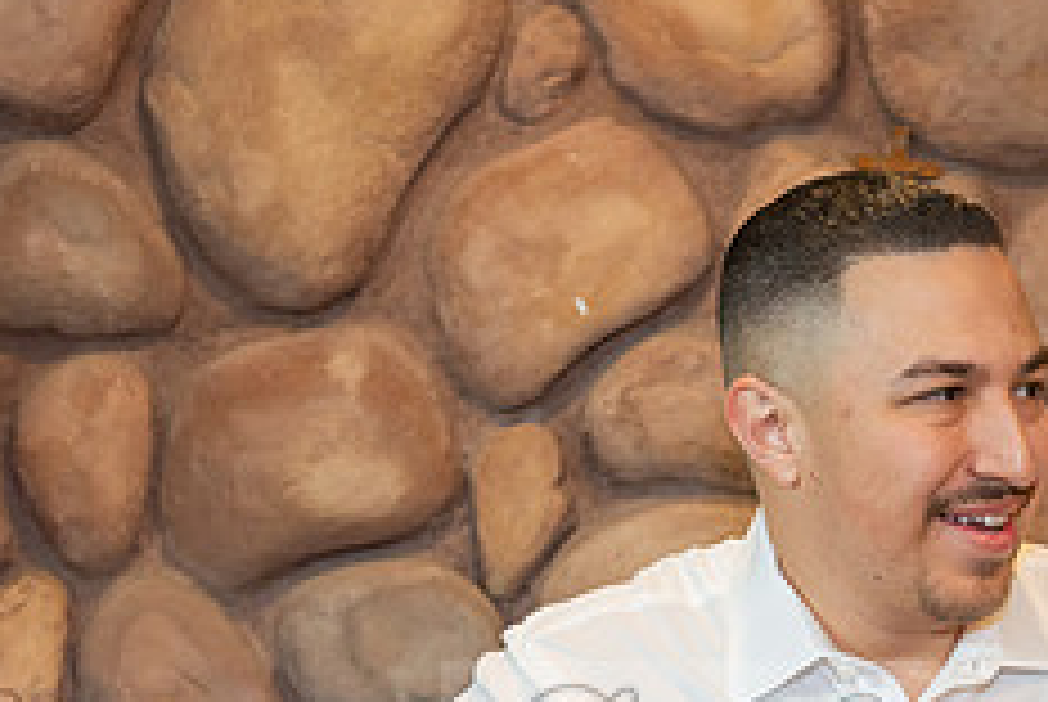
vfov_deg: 11.8
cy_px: 767
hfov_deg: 17.6
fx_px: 3352
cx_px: 844
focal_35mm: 115
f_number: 4
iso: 640
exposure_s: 1/160
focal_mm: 45
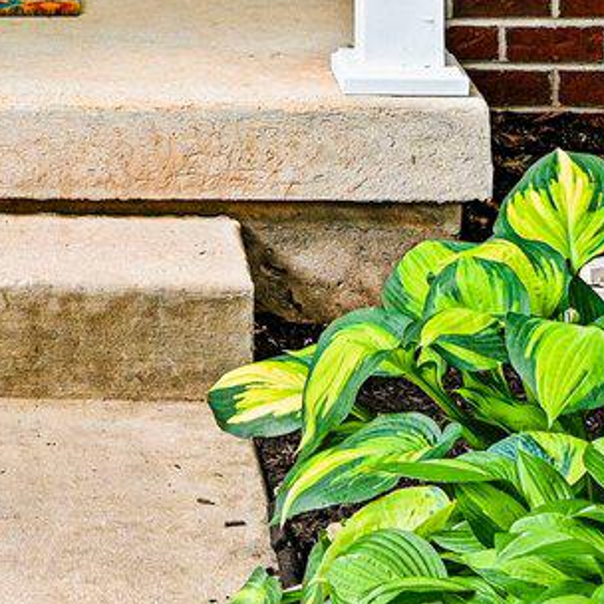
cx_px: -46
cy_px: -647
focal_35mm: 172
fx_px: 3395
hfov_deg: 10.1
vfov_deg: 9.4
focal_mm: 30
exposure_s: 1/50
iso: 800
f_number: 8
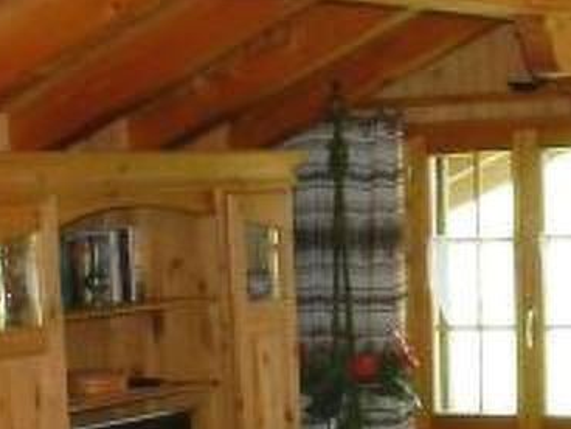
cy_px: 542
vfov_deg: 11.3
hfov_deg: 15.4
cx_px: 259
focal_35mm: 128
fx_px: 2111
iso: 200
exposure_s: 1/30
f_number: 3.4
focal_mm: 4
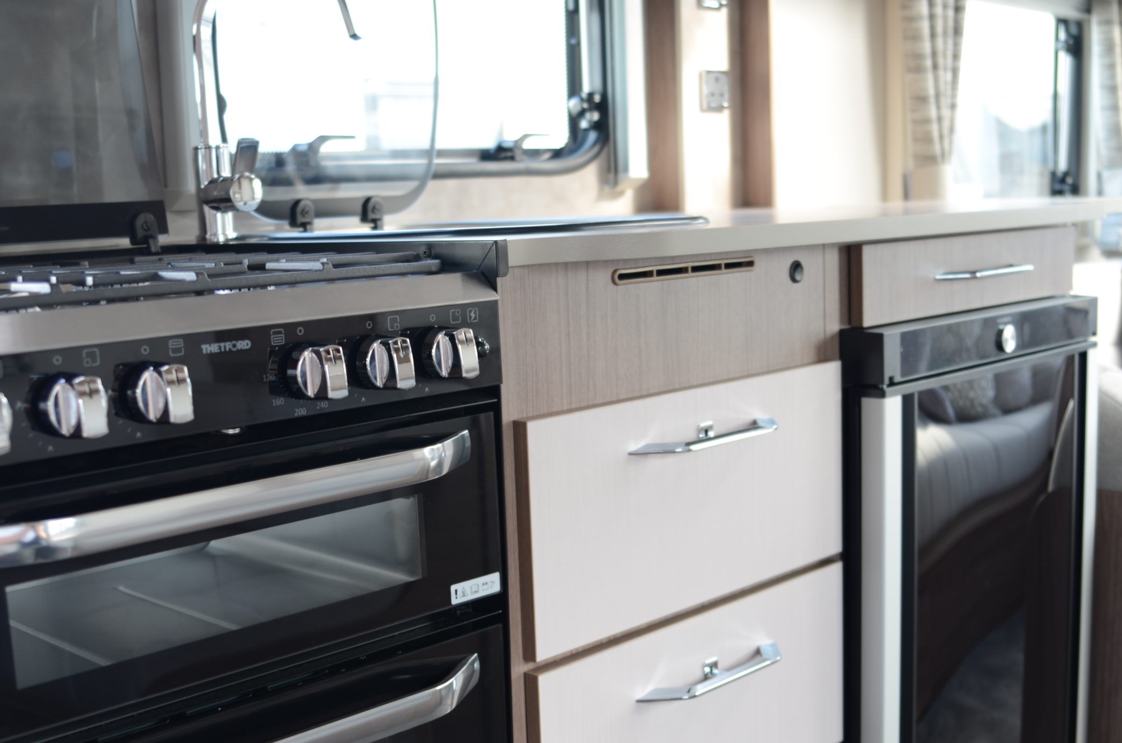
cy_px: 429
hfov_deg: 44.5
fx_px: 1369
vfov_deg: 30.3
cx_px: 515
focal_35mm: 44
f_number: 2.8
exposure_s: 1/13
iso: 100
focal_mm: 24
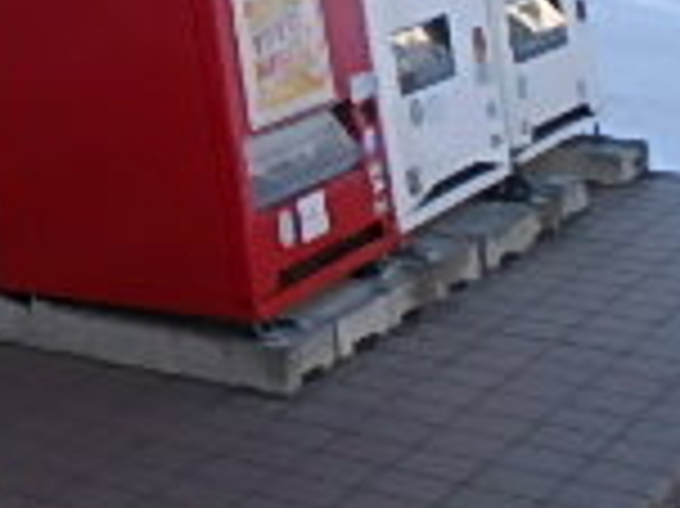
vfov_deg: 14.4
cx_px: -612
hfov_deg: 17.2
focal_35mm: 89
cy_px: -441
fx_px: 1747
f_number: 3.5
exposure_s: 1/320
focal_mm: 3.7
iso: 125
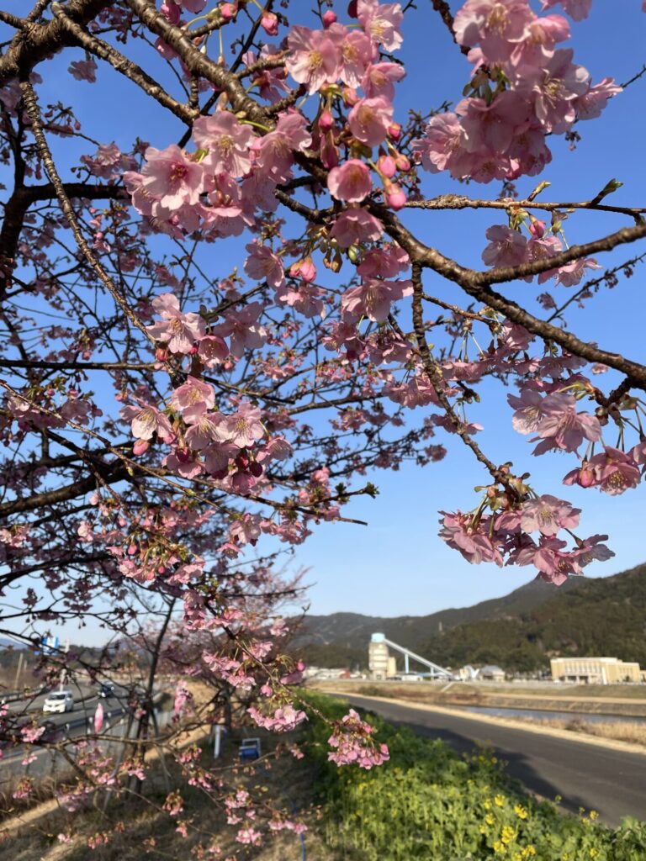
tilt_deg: +18.8
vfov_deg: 67.3
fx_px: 647
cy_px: 430
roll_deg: -1.7
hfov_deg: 53.1
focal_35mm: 26
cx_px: 323
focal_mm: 4.2
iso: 32
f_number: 1.6
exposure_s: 1/2132
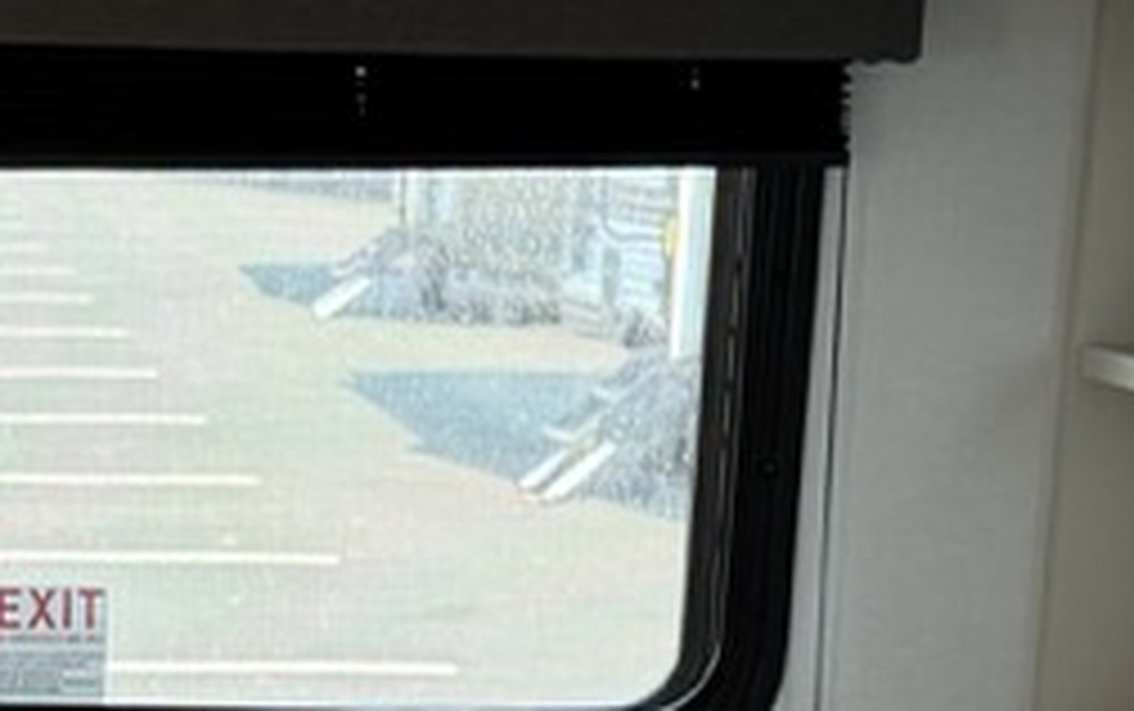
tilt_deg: -13.9
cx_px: 22
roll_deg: +0.5
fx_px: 3990
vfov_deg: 10.0
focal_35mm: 129
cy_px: 882
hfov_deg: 15.9
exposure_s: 1/109
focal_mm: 6.76
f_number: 1.78
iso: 200
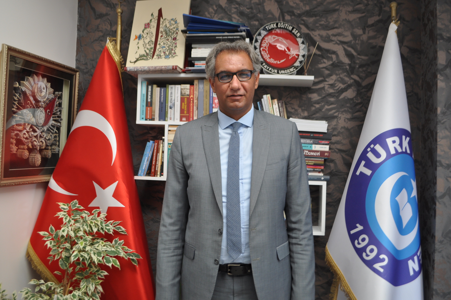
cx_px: 226
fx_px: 413
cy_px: 150
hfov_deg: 57.3
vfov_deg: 39.9
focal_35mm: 33
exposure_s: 1/60
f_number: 4
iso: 400
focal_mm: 22
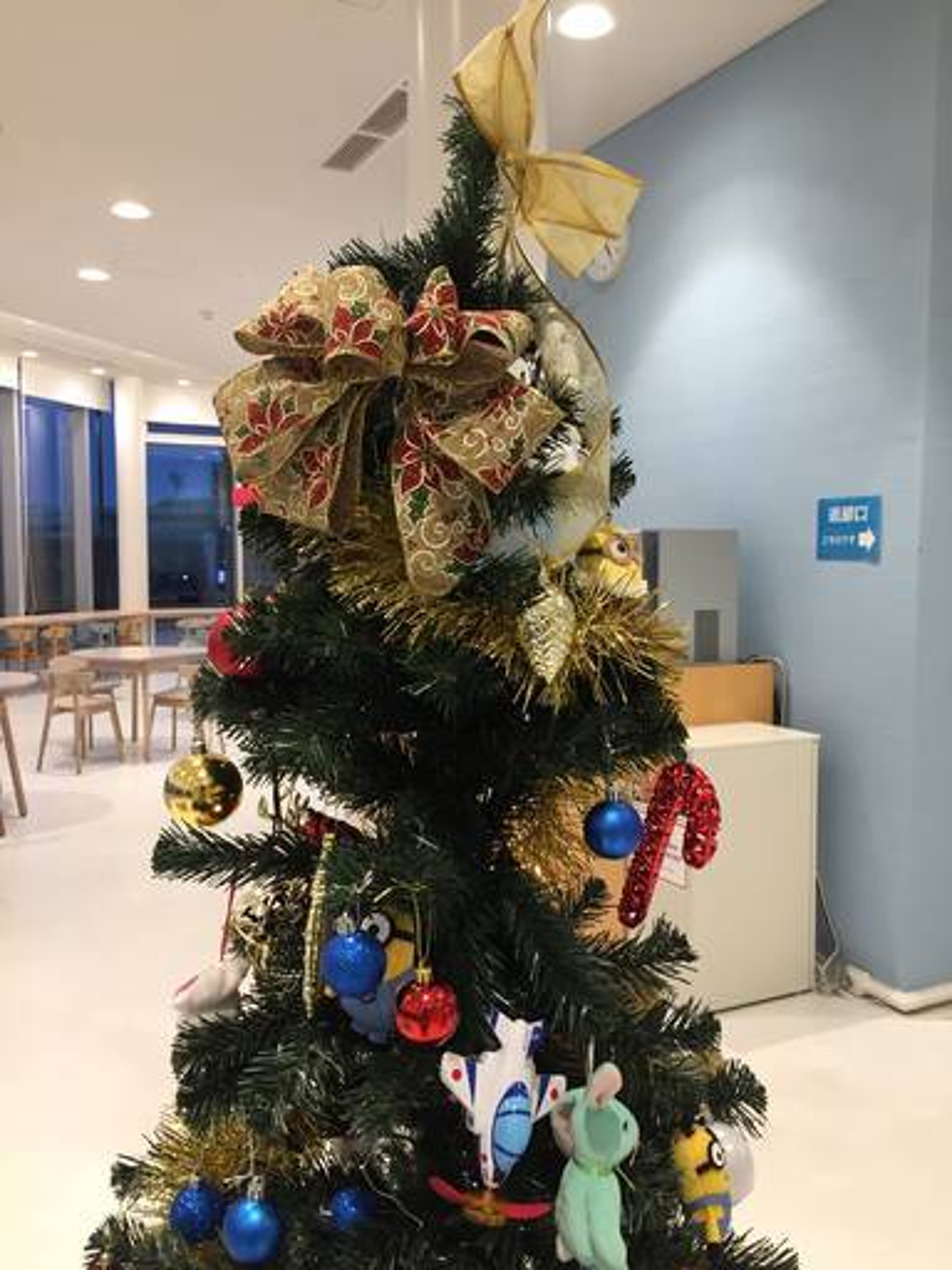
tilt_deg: -4.1
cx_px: 476
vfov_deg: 61.7
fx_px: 1063
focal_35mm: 29
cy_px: 635
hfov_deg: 48.2
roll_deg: -0.5
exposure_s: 1/30
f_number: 2.2
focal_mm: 4.15
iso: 64
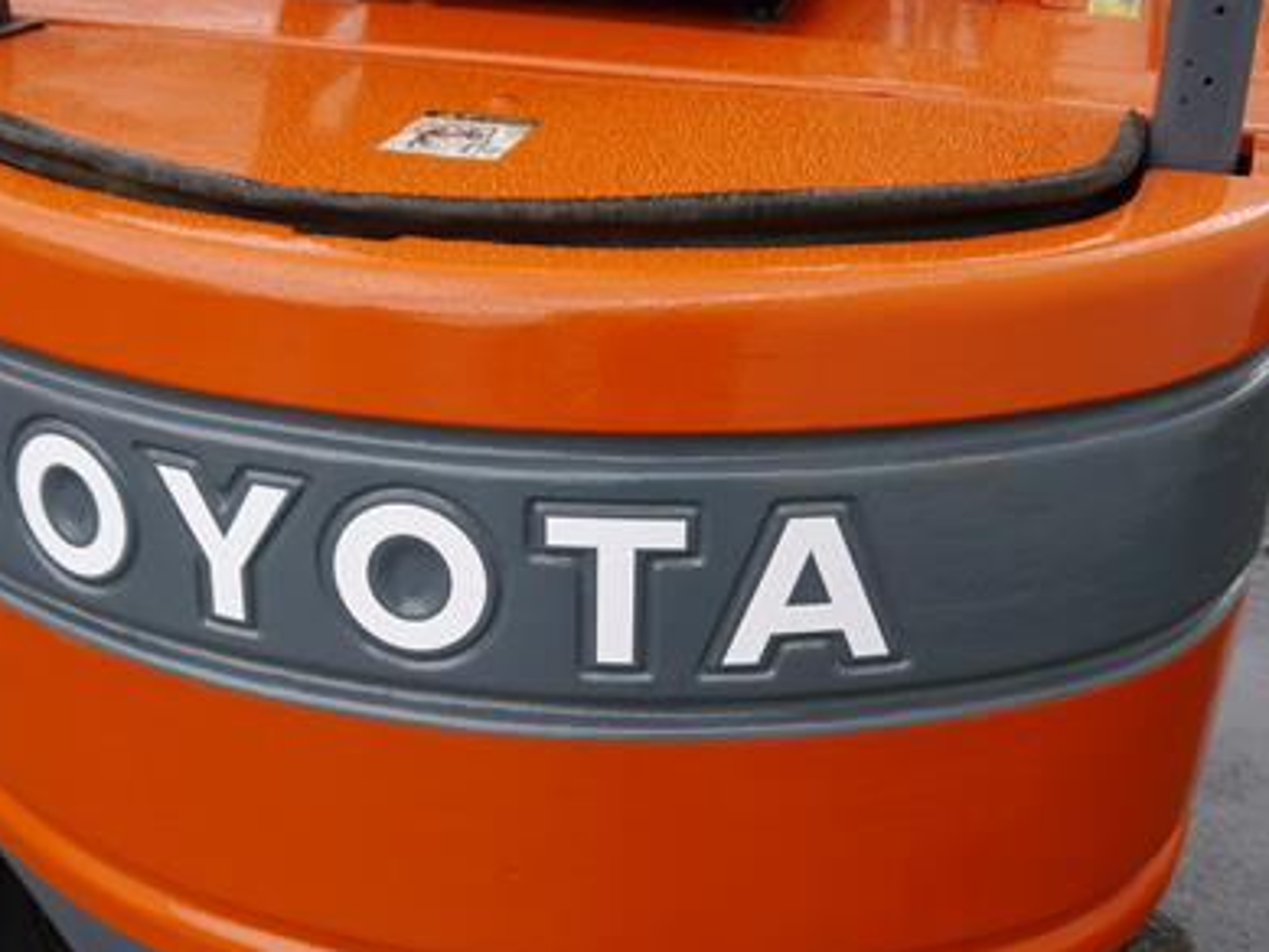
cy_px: 701
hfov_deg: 41.2
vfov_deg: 31.0
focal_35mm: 46
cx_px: 595
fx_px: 1687
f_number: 3.5
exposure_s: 1/125
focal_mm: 14
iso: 640
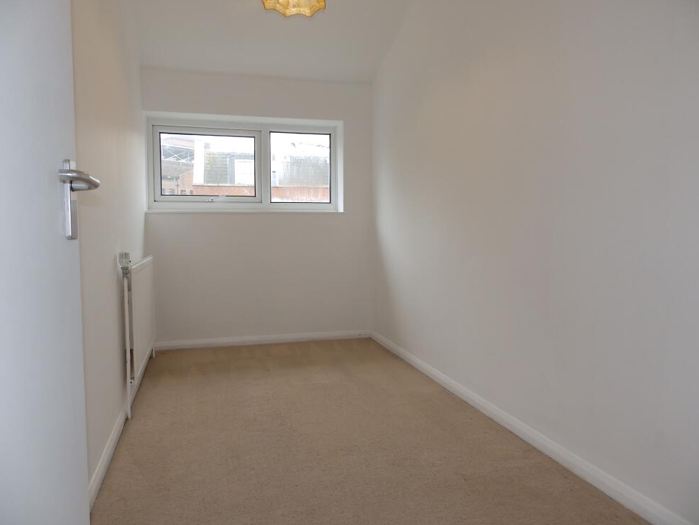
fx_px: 465
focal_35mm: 23
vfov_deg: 58.9
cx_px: 341
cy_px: 256
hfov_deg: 73.9
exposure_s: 1/30
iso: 80
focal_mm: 4
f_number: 3.4
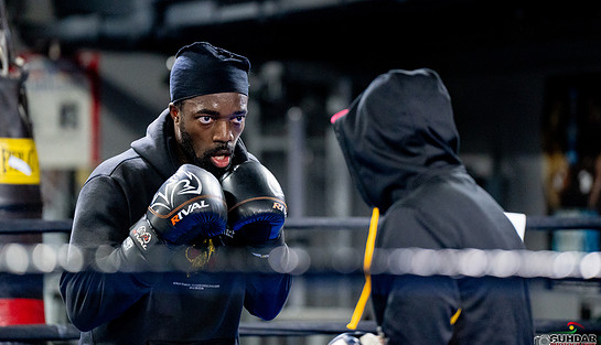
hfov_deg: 8.4
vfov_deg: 4.8
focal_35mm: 255
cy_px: 133
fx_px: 4084
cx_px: 301
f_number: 2.8
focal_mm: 200
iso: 6400
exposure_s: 1/500
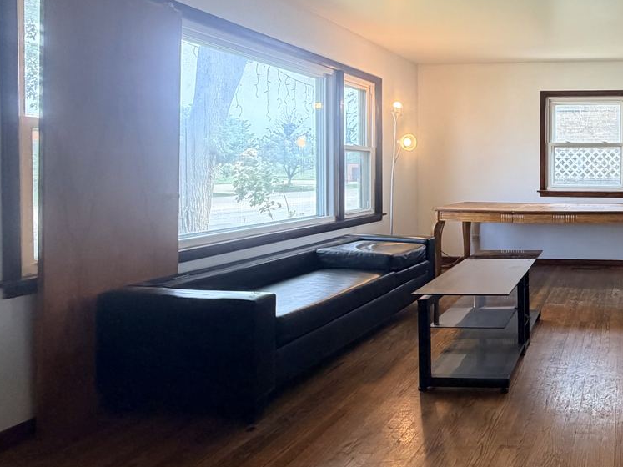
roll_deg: +0.1
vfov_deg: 50.8
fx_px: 486
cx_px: 577
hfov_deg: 55.3
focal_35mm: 27
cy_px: 176
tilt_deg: -2.1
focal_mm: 2.22
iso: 200
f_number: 2.2
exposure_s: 1/120
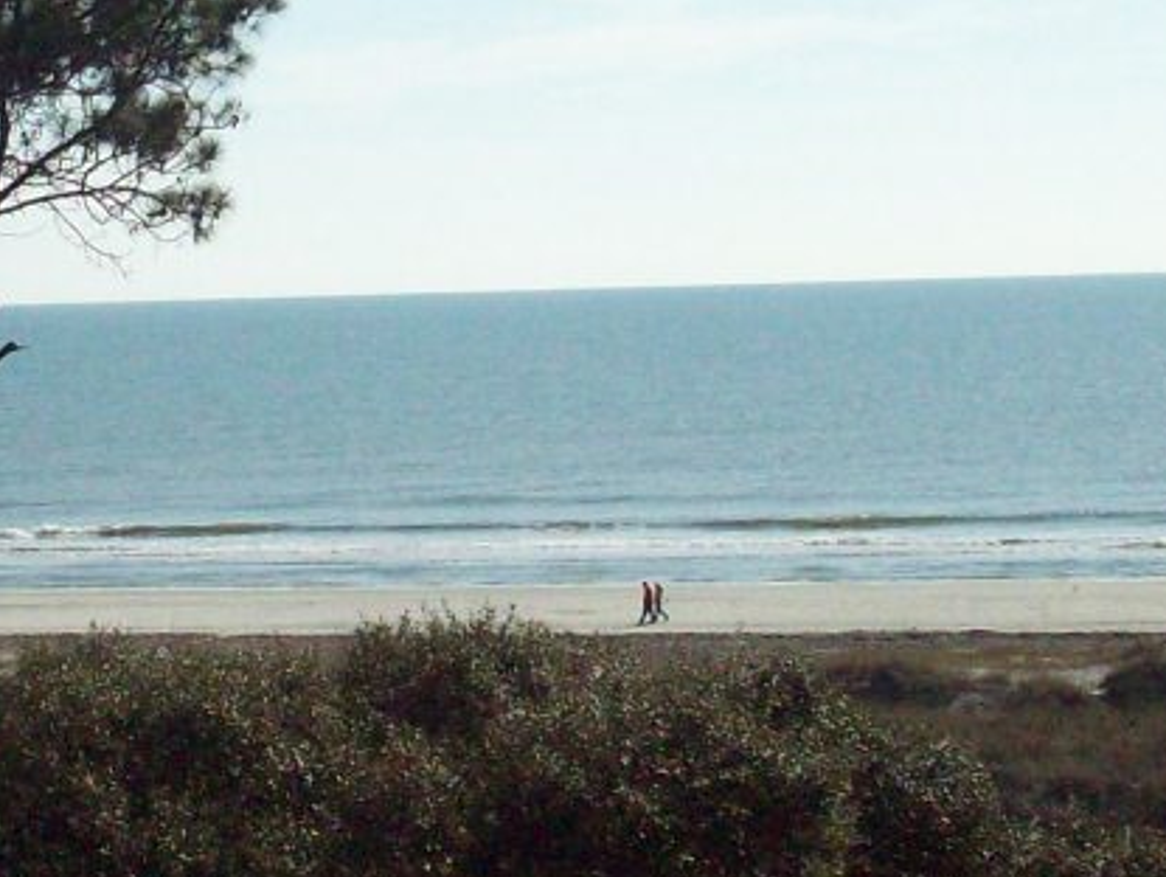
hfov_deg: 17.0
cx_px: 84
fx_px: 3843
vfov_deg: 13.0
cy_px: 357
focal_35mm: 114
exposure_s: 1/1401
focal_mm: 6.2
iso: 200
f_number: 5.6
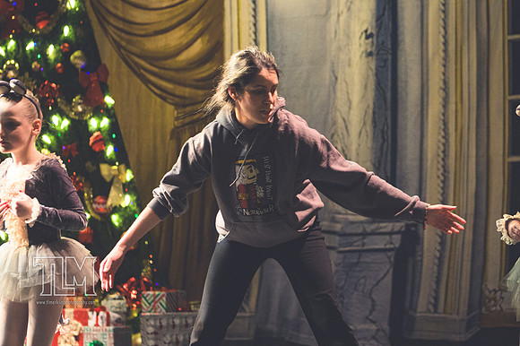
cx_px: 260
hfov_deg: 19.5
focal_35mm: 105
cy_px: 173
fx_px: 1516
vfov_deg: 13.0
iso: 5000
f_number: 2.8
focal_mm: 70
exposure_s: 1/400
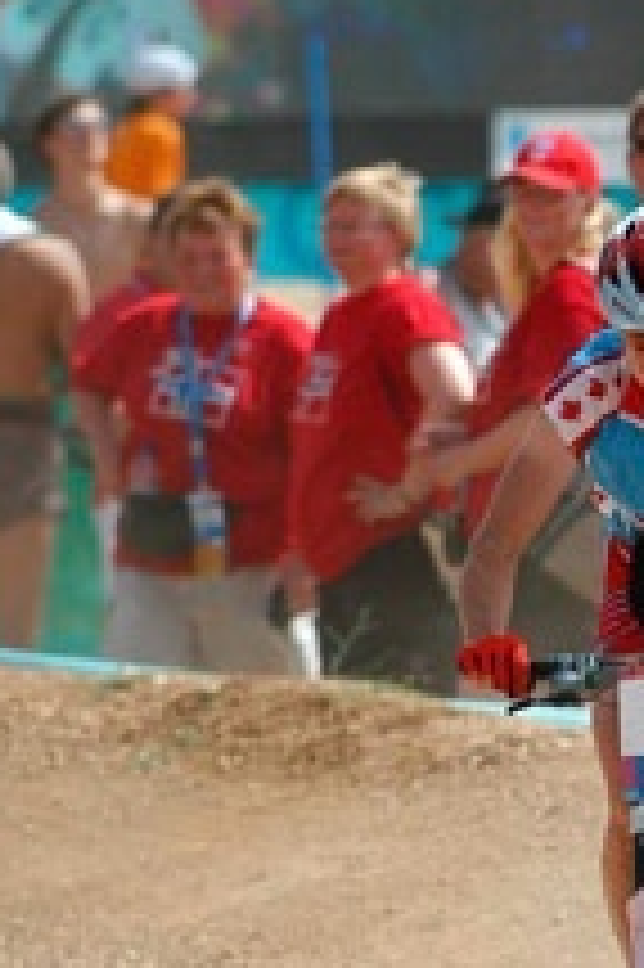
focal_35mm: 837
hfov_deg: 1.6
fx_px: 22494
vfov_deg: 2.5
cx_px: 534
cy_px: 608
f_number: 3.5
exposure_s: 1/1600
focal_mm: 200
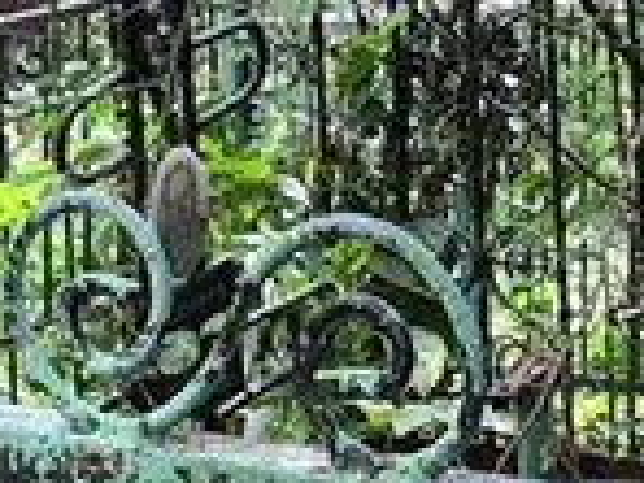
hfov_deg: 10.2
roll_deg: -0.3
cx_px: 161
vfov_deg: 7.7
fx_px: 3609
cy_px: 278
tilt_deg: -9.3
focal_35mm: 194
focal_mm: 3.99
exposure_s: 1/33
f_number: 1.8
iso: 25
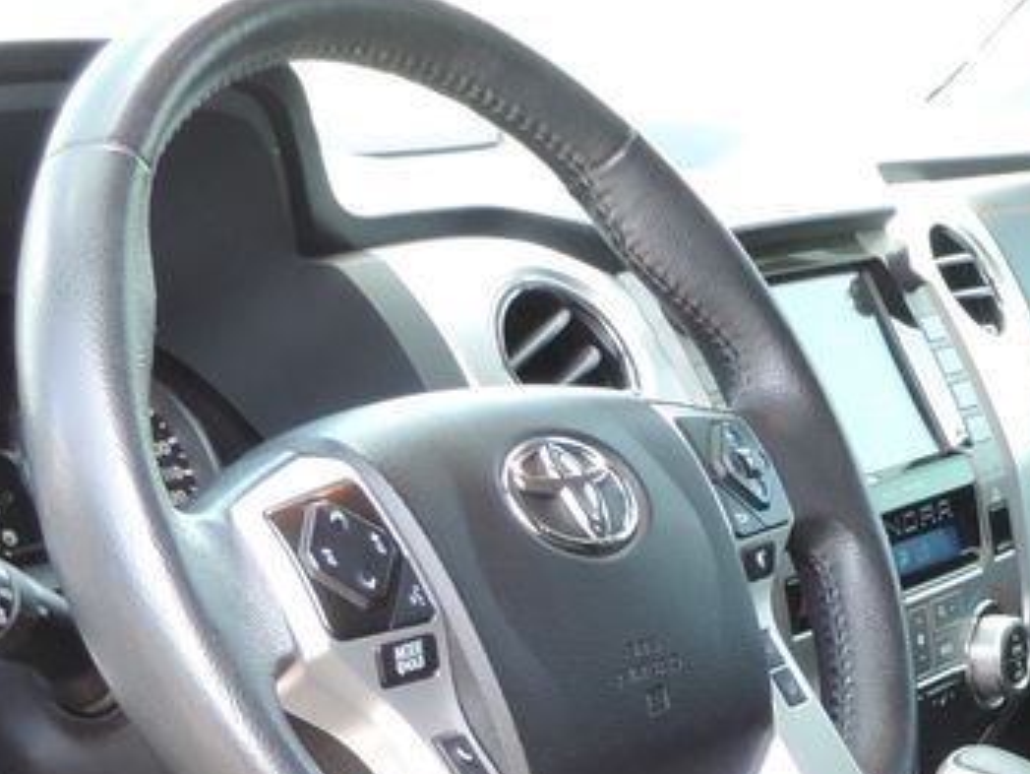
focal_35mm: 88
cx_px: 1024
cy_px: 960
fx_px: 2619
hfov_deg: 21.5
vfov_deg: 16.1
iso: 125
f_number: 3
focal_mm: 4.3
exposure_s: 1/30
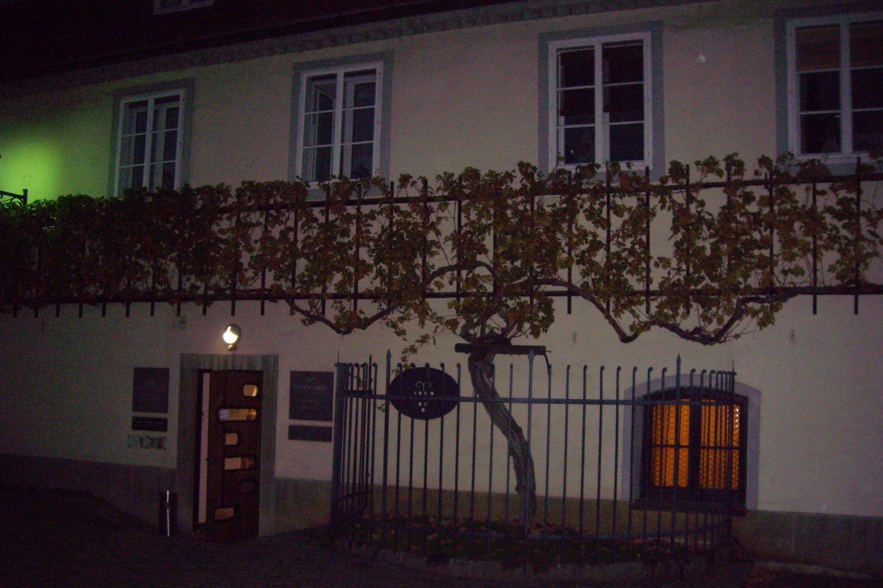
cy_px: 324
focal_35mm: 40
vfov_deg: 33.4
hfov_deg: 48.5
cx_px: 439
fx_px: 981
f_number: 2.7
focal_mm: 6.2
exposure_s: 1/40
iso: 400
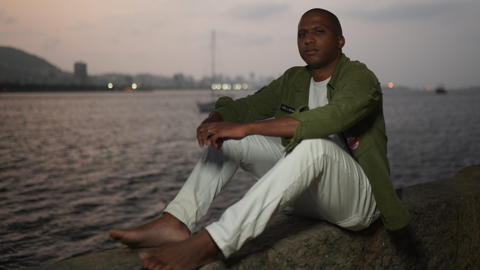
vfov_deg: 31.1
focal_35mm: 38
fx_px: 484
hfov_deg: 52.8
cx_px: 248
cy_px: 109
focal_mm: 35
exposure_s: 1/160
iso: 2500
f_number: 1.4
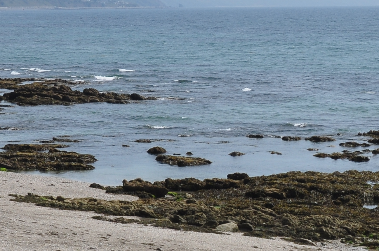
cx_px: 350
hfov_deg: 13.3
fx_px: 1616
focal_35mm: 154
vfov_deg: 8.9
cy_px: 241
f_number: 11
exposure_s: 1/320
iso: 200
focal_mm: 31
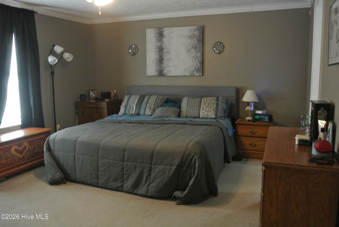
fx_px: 292
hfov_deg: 60.2
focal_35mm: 31
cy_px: 114
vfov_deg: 42.4
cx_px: 170
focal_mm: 11.8
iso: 800
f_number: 3.8
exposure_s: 1/20
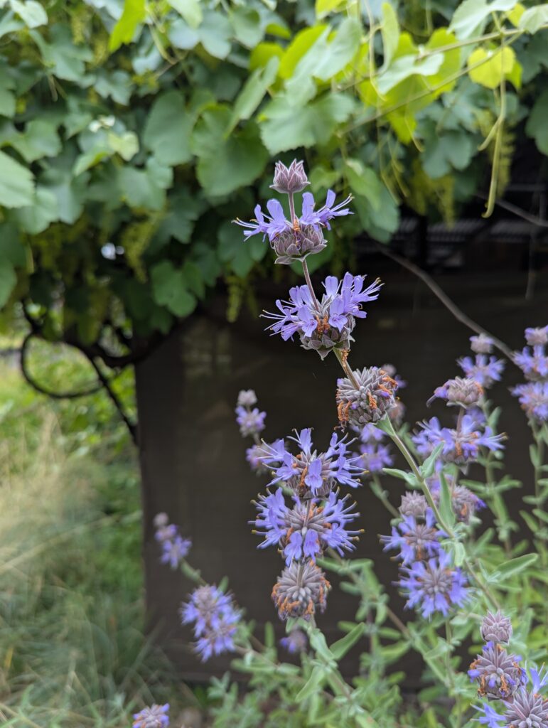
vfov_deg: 71.5
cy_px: 364
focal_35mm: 24
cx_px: 274
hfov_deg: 56.9
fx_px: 505
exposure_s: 1/162
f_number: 1.85
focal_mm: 6.81
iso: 39
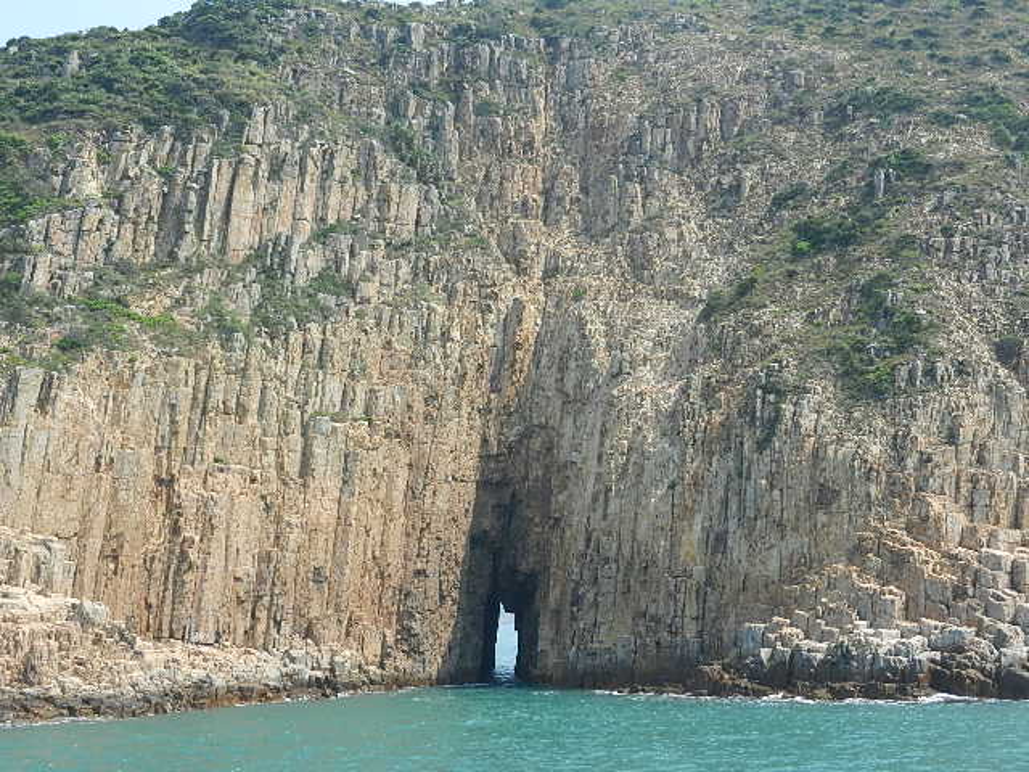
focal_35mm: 60
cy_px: 386
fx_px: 1784
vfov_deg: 24.4
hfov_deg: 32.2
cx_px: 514
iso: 160
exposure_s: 1/640
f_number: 4.5
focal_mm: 10.9
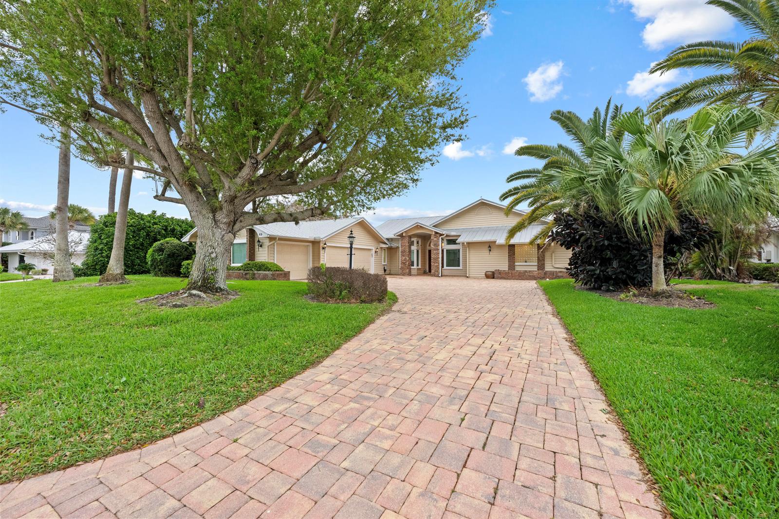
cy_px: 260
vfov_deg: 81.2
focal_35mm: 14
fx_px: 303
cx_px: 390
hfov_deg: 104.3
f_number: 7.1
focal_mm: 14
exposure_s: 1/80
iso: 1250
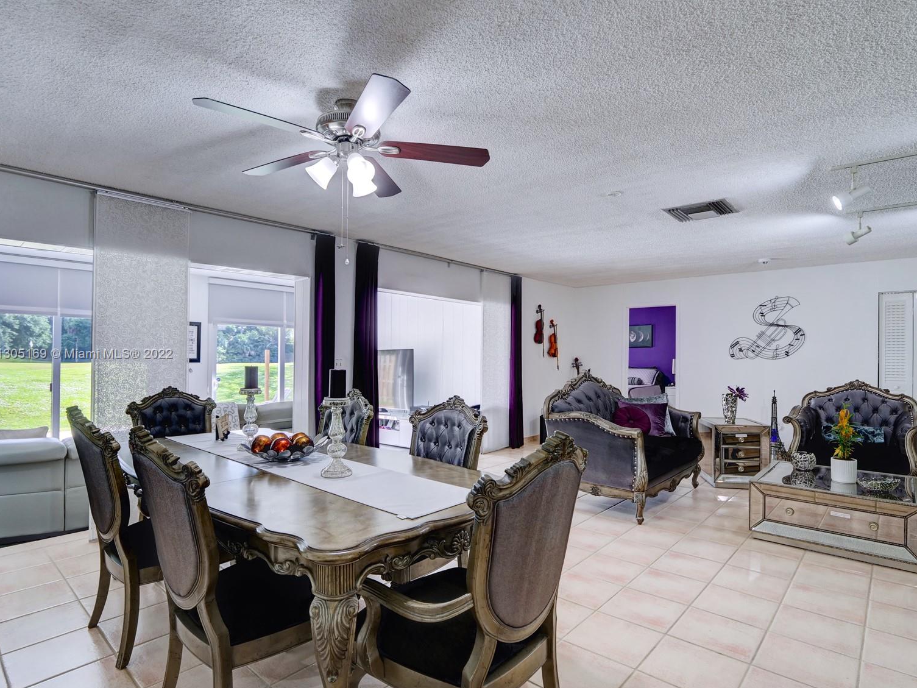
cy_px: 355
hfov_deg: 91.0
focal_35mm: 17
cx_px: 465
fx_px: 450
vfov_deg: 74.7
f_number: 2.8
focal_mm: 8
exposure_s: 1/60
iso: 200
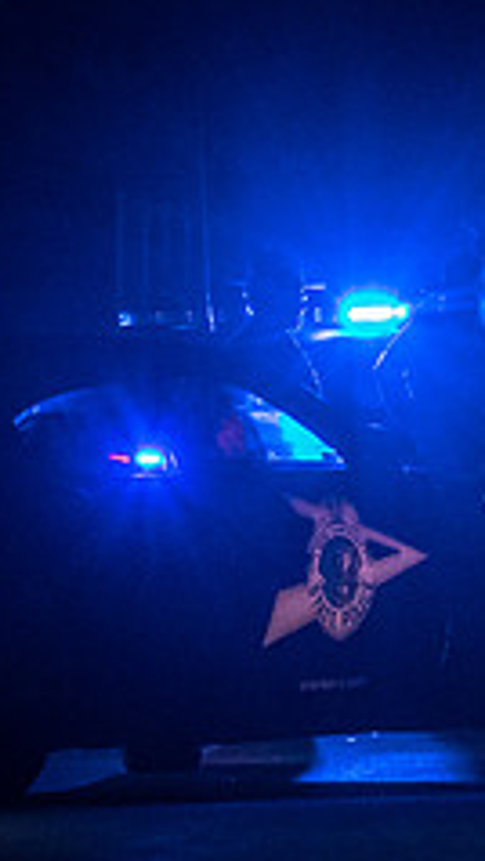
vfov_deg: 2.7
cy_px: 380
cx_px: 787
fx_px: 18003
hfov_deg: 1.5
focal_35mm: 788
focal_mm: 190
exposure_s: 1/125
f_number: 5.6
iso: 2000
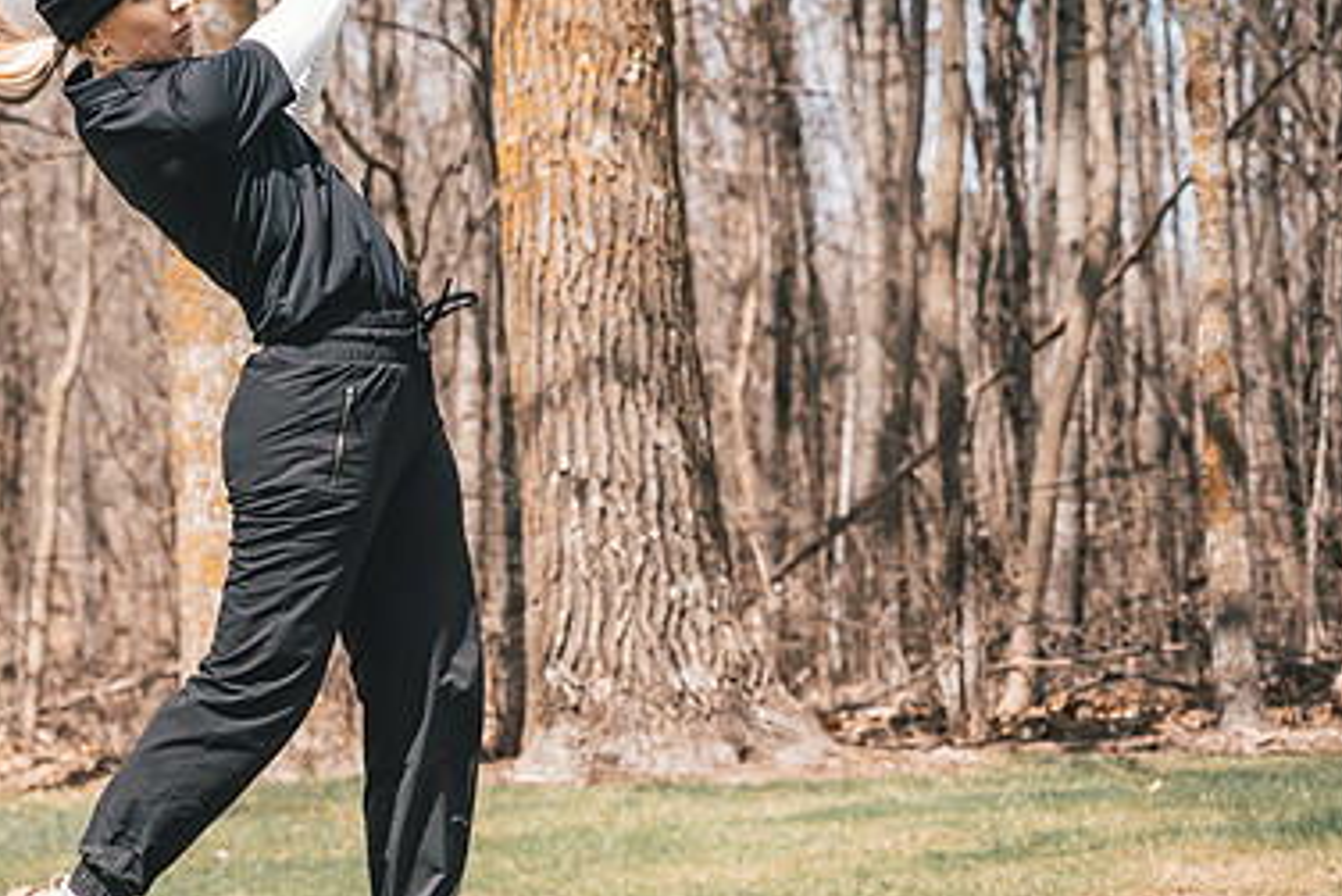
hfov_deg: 8.2
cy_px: 472
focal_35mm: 250
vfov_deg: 5.5
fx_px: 9323
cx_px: 252
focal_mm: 142
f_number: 6.3
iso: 640
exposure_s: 1/1250
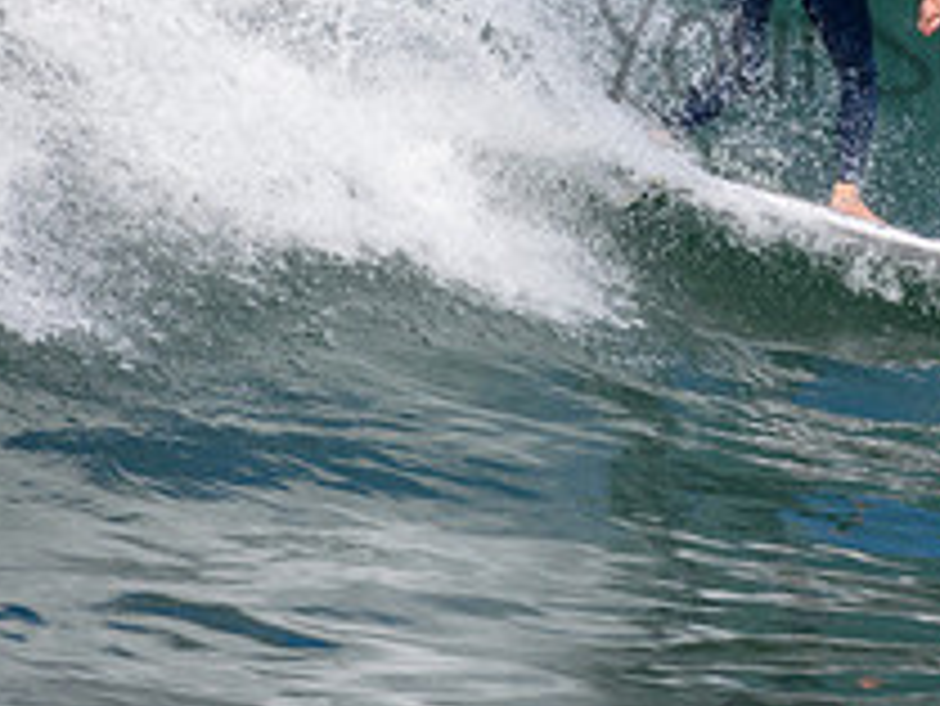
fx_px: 49967
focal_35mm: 1839
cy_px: -7
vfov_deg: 0.8
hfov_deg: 1.1
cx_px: 1052
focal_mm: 460
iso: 400
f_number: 5.6
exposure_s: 1/2000
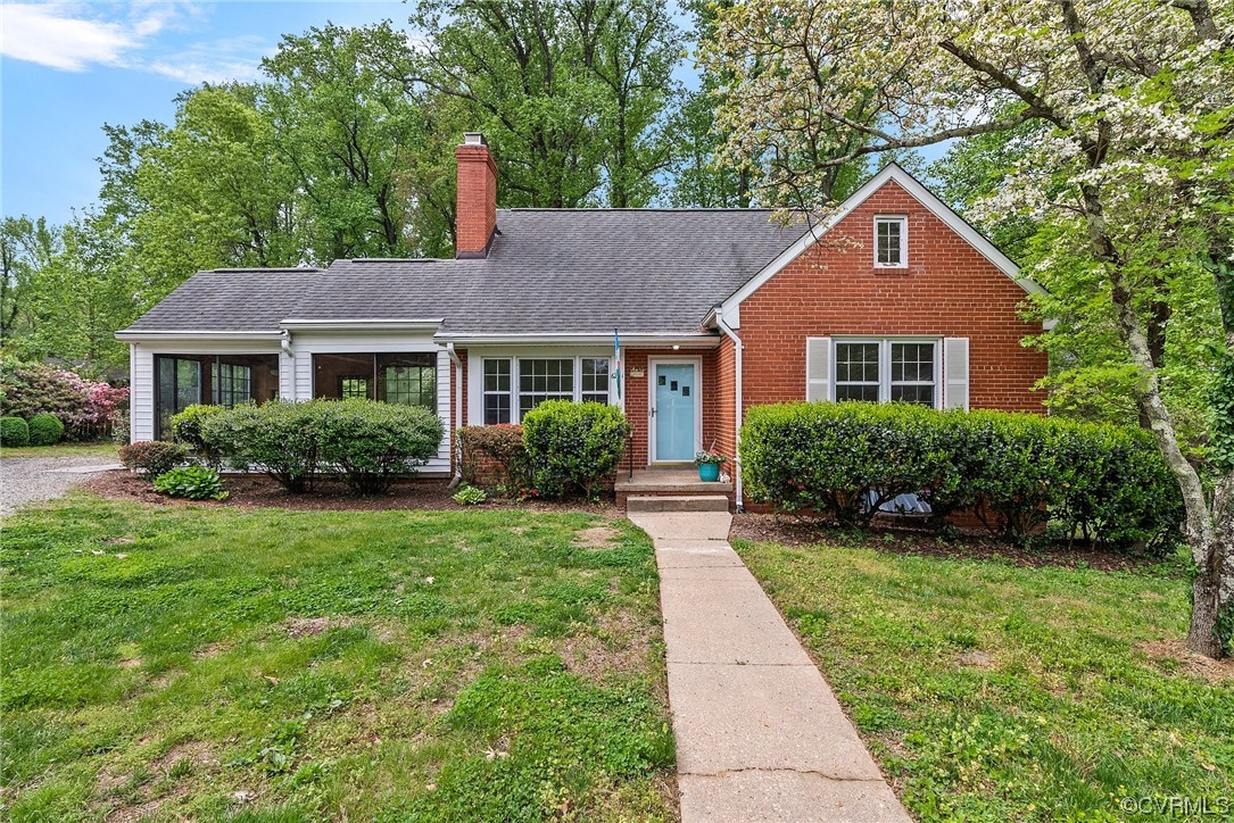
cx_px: 617
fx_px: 583
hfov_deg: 93.3
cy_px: 412
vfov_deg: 70.5
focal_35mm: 17
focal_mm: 17
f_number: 8
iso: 800
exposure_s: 1/160
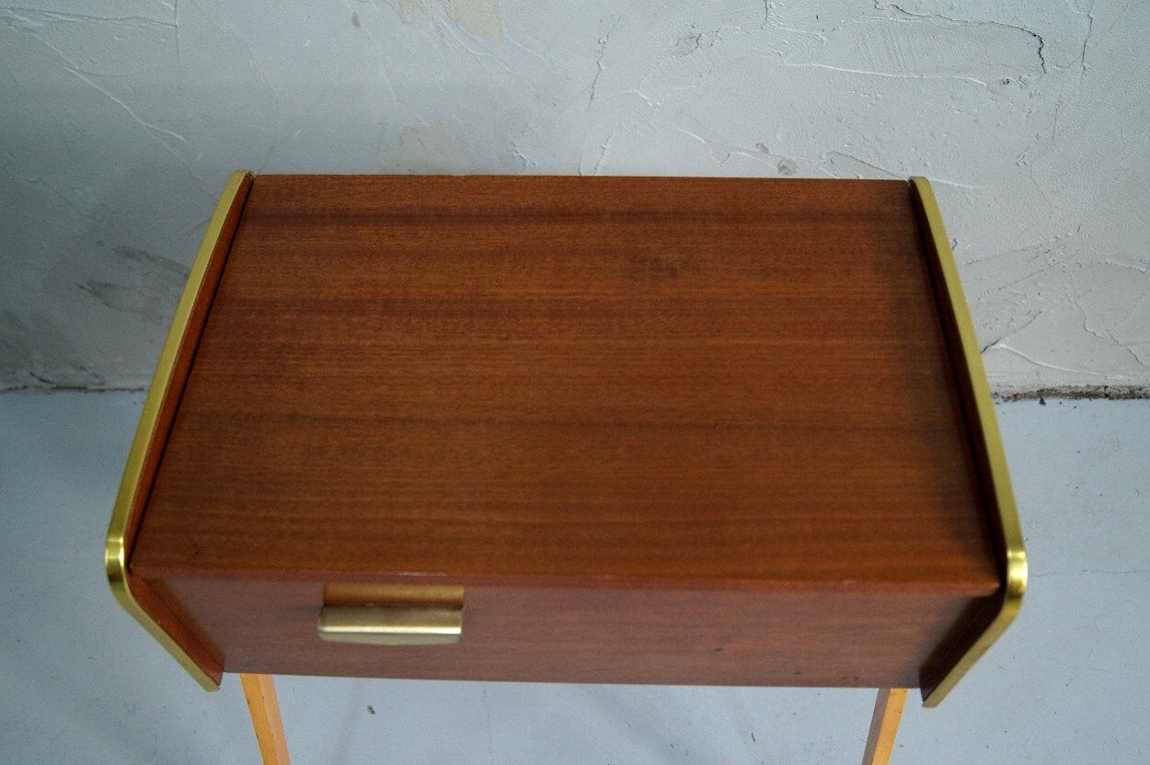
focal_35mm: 36
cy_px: 382
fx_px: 1149
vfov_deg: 36.8
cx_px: 575
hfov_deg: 53.2
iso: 1250
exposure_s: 1/160
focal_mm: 24
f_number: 4
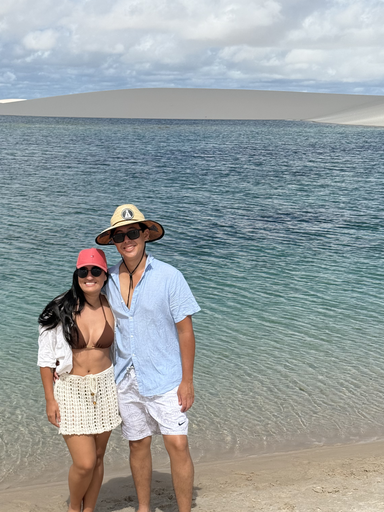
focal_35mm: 64
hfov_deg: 22.9
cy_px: 331
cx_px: 138
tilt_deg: -13.3
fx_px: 947
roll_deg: -3.0
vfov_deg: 30.1
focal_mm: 6.76
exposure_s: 1/11364
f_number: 1.78
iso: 80
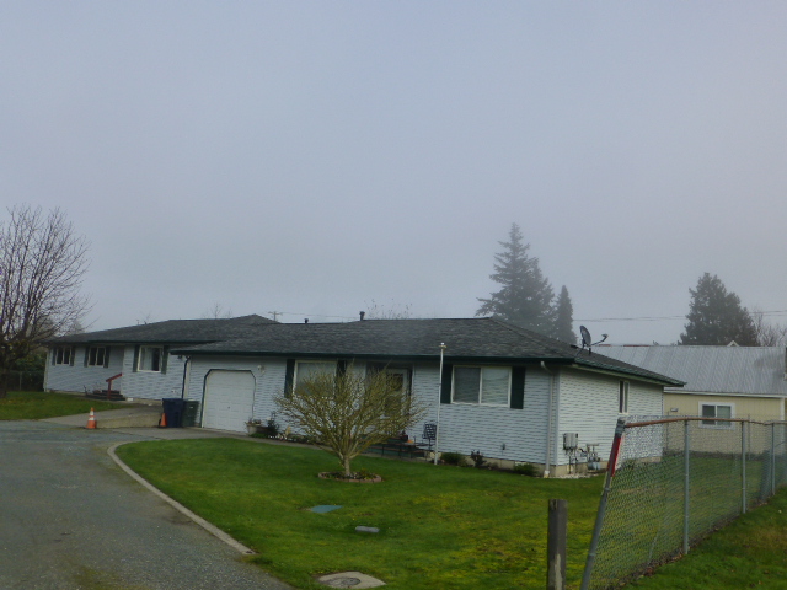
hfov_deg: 60.0
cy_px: 295
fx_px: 682
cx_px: 394
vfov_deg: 46.8
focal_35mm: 30
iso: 160
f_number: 4
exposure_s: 1/640
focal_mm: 5.4
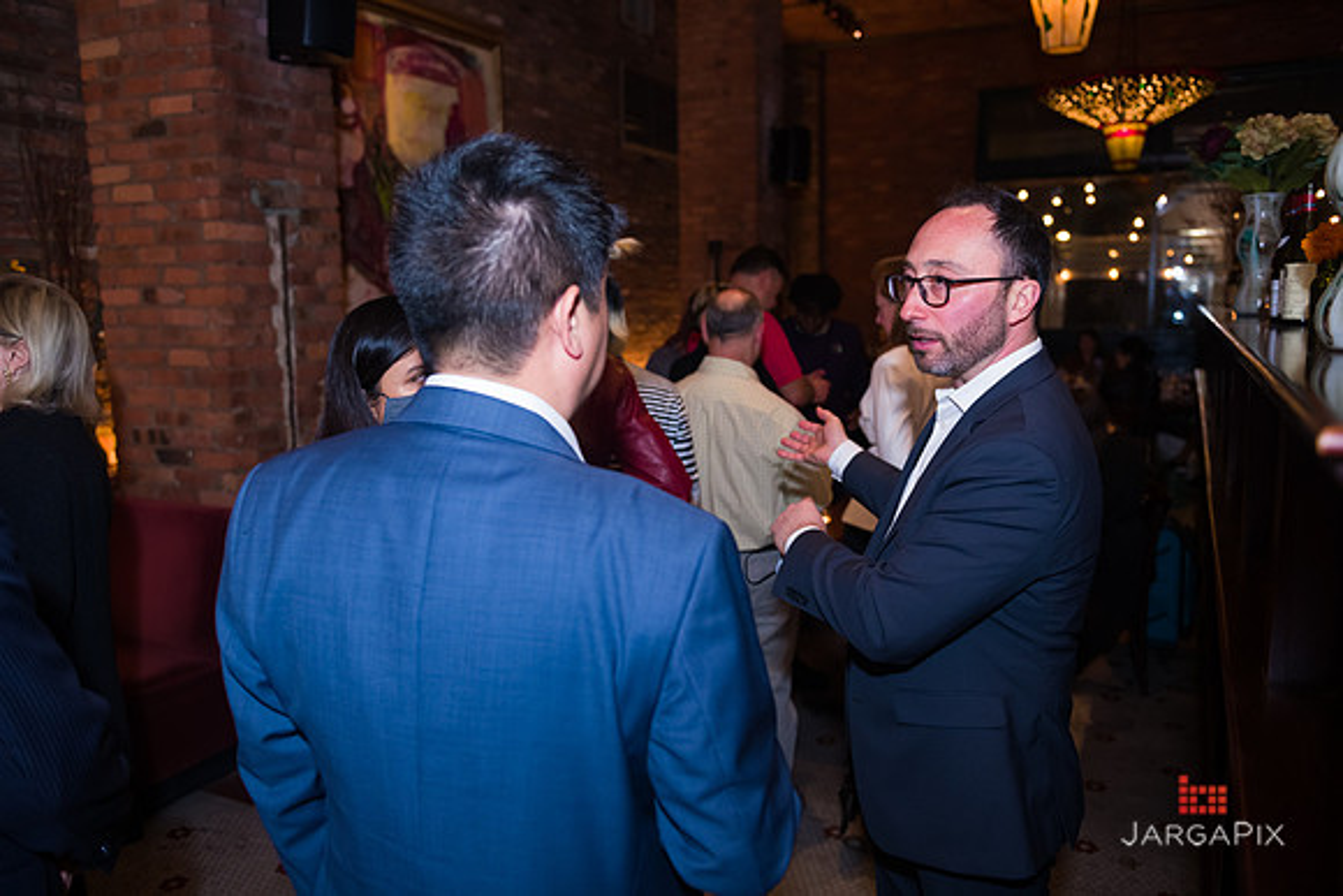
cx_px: 672
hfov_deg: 63.6
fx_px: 1082
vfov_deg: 45.0
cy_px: 448
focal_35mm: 29
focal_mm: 29
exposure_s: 1/125
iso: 1000
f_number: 3.2
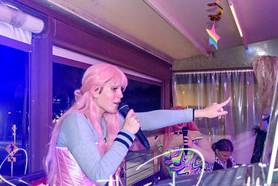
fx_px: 379
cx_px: 96
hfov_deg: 39.9
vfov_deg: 27.5
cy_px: 119
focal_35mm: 49
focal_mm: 20
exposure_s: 1/60
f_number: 3.5
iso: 5600
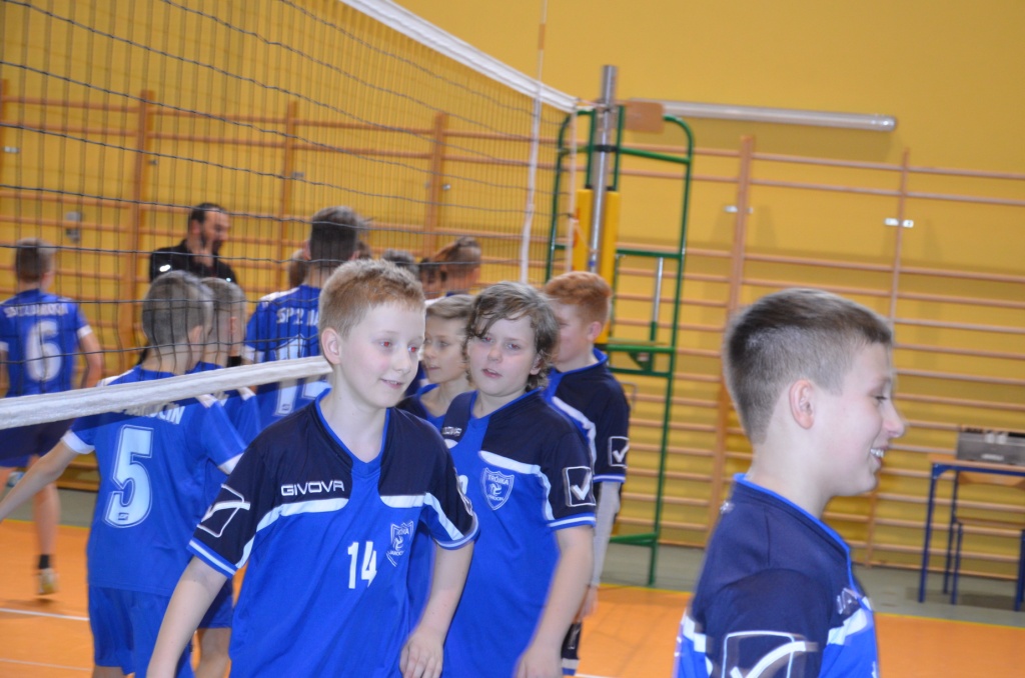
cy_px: 339
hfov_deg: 27.0
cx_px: 512
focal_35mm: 75
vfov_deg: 18.1
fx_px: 2131
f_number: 5
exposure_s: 1/60
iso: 1600
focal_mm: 50
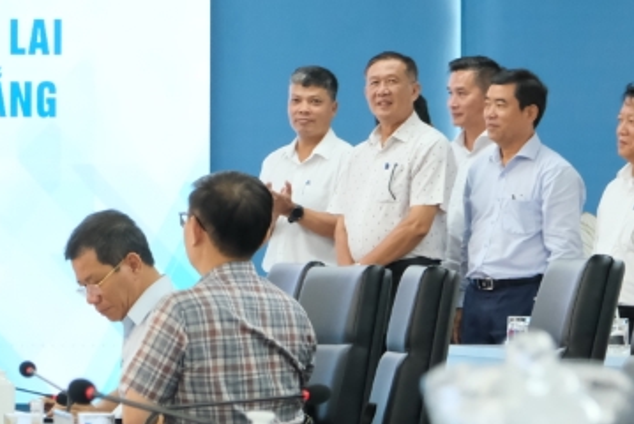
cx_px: -168
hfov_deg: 8.8
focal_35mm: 231
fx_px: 4071
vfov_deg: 6.0
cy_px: 130
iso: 3200
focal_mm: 55
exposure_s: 1/100
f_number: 6.4
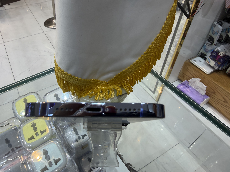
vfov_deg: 56.8
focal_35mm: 24
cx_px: 115
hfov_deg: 71.6
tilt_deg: -48.0
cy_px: 86
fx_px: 159
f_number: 2.2
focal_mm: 2.22
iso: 32
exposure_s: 1/100
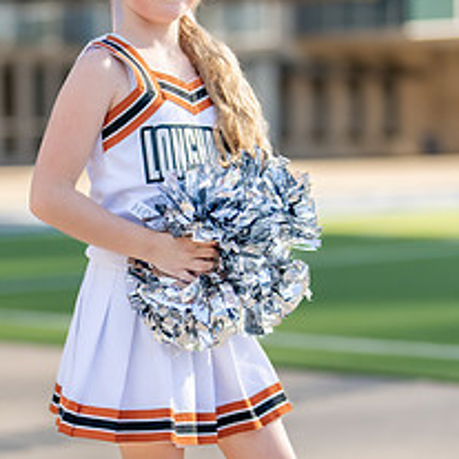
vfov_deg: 12.5
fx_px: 2100
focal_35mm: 140
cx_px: 178
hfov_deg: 12.5
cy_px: 307
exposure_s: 1/3200
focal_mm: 50
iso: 100
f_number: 1.2
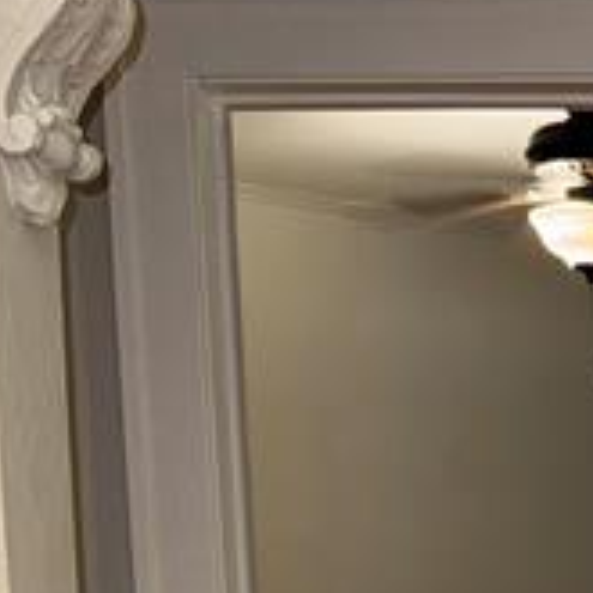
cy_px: 866
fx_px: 1919
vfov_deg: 16.2
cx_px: 816
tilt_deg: -8.8
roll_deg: +0.7
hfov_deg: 16.4
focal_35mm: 99
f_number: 1.78
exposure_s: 1/24
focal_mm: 6.76
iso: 64
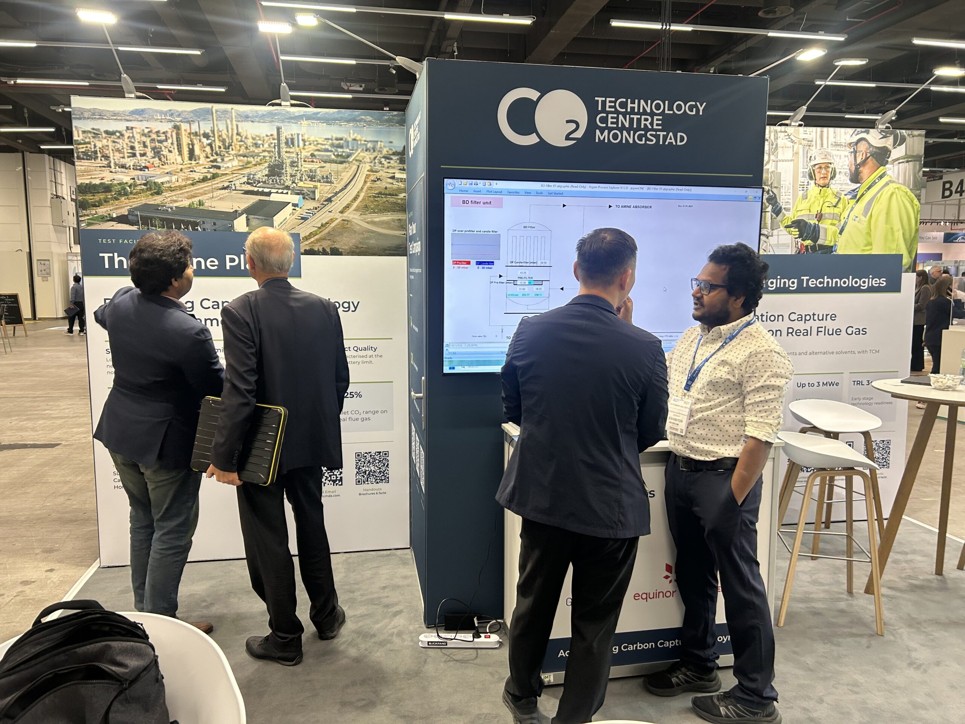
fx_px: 725
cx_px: 482
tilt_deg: -7.5
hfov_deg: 67.3
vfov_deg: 53.1
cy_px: 362
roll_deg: +0.5
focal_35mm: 26
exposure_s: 1/100
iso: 80
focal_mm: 5.7
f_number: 1.5
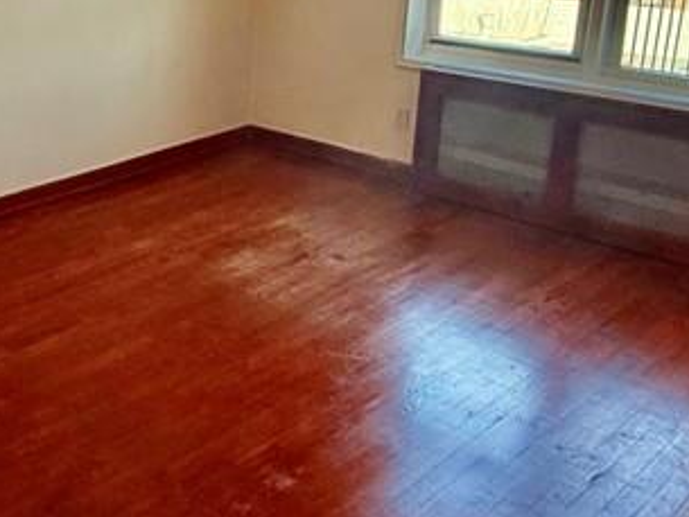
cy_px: 86
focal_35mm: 47
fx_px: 936
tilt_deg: -12.9
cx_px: -14
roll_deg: +0.7
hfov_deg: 36.1
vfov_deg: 30.0
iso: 64
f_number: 2.2
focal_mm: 2.22
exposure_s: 1/189
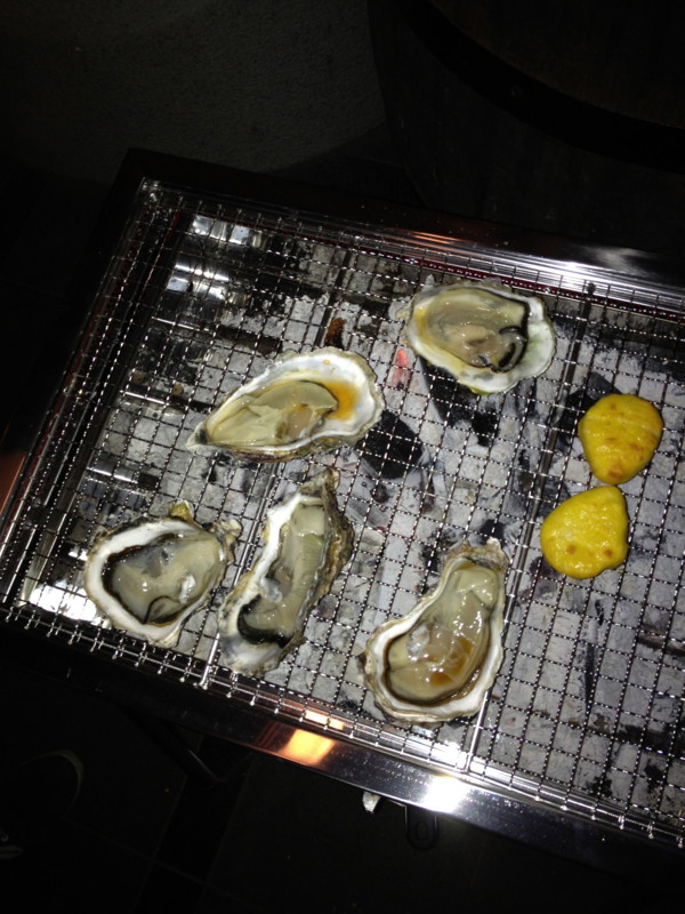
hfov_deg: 40.7
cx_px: 342
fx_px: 923
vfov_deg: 52.6
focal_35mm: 35
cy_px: 457
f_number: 2.4
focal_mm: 4.28
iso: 80
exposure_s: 1/16
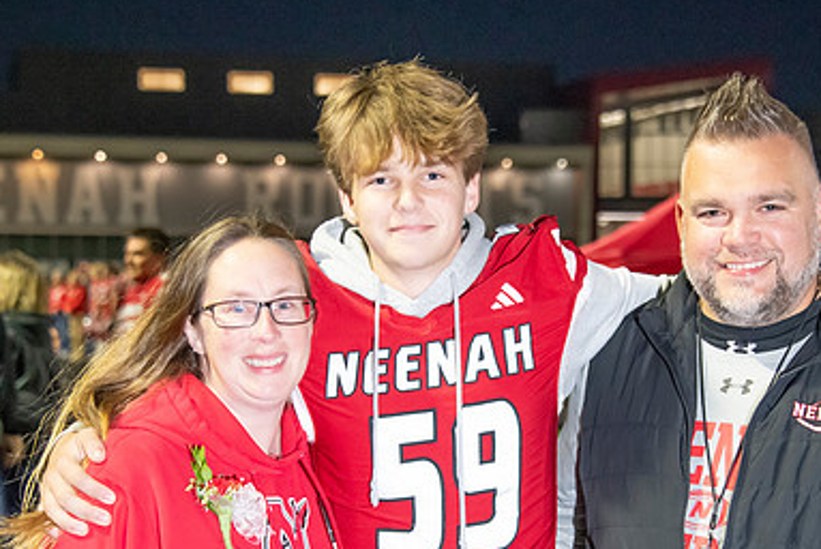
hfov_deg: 18.7
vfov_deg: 12.6
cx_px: 495
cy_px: 385
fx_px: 2488
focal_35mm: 109
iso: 5000
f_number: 5.6
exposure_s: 1/160
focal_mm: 72
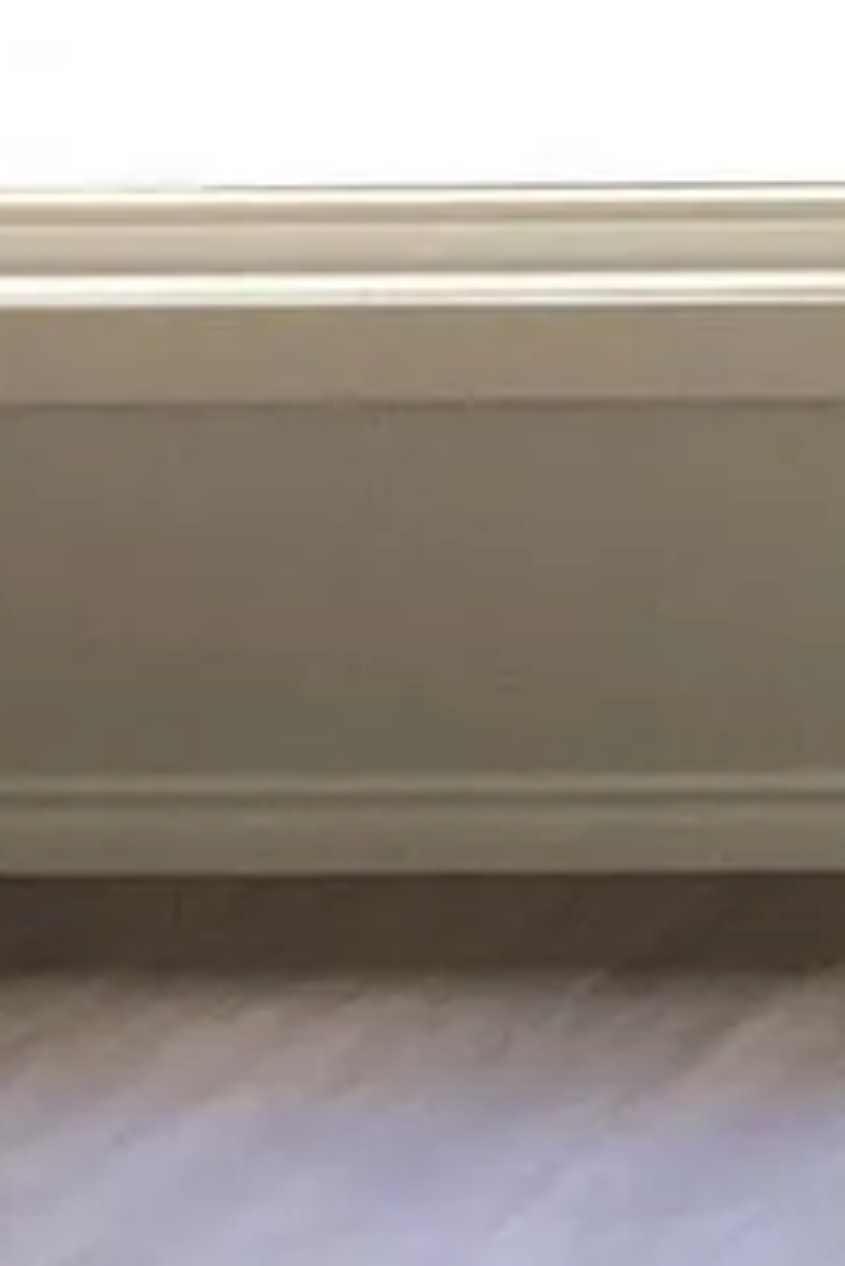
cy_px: 235
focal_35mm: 168
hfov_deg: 7.2
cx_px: 2576
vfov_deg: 12.2
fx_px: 5908
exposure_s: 1/60
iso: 160
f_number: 2.4
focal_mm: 3.3
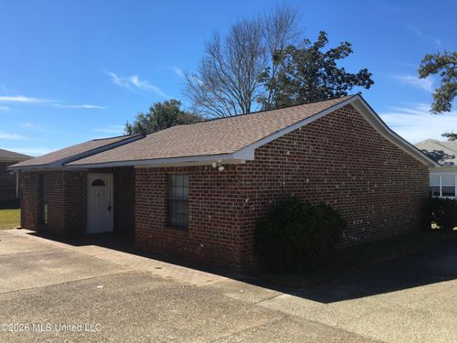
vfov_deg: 48.2
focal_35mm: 29
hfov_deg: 61.7
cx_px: 228
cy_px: 172
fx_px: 383
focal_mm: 4.15
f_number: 2.2
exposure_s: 1/1183
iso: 25
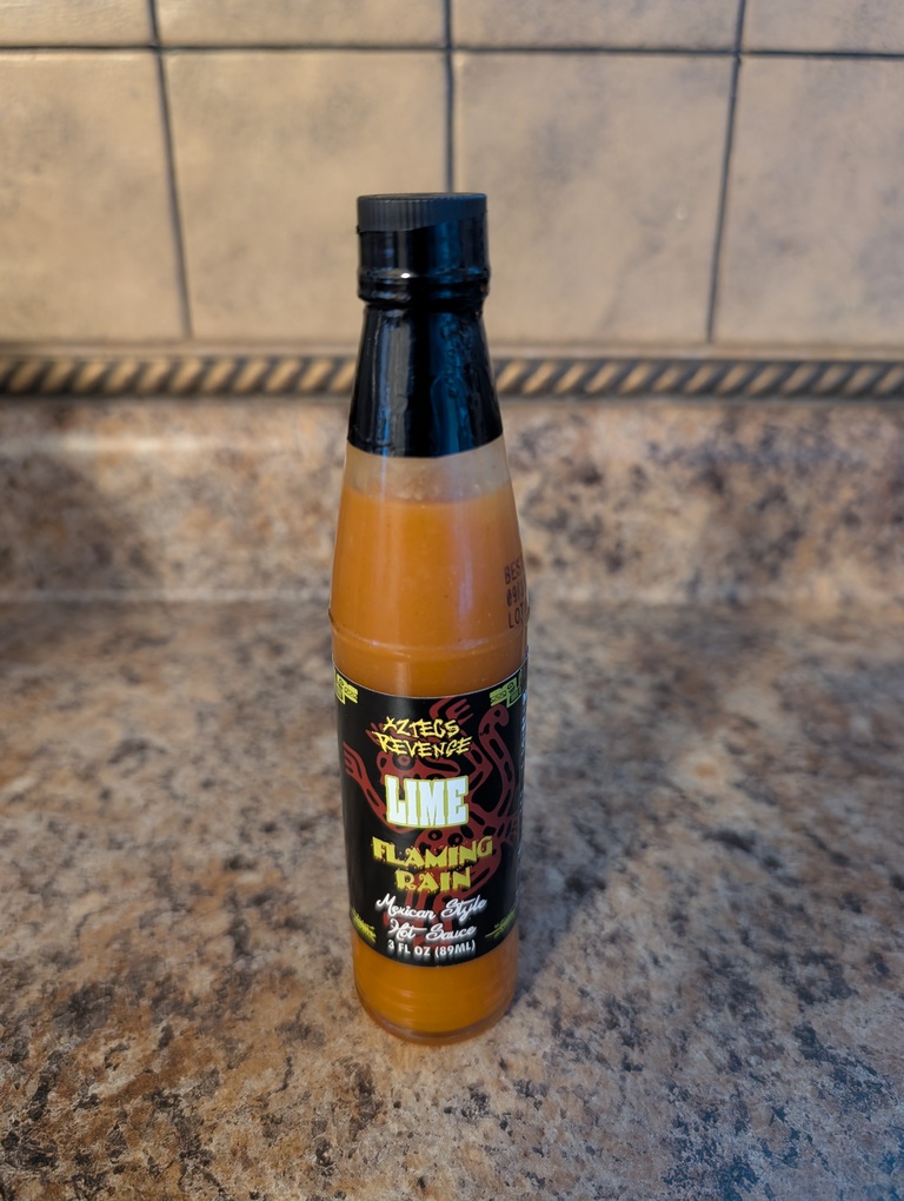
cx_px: 452
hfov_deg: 56.9
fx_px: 834
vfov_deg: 71.5
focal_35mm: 24
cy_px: 600
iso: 388
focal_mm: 6.9
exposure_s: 1/24
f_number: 1.68
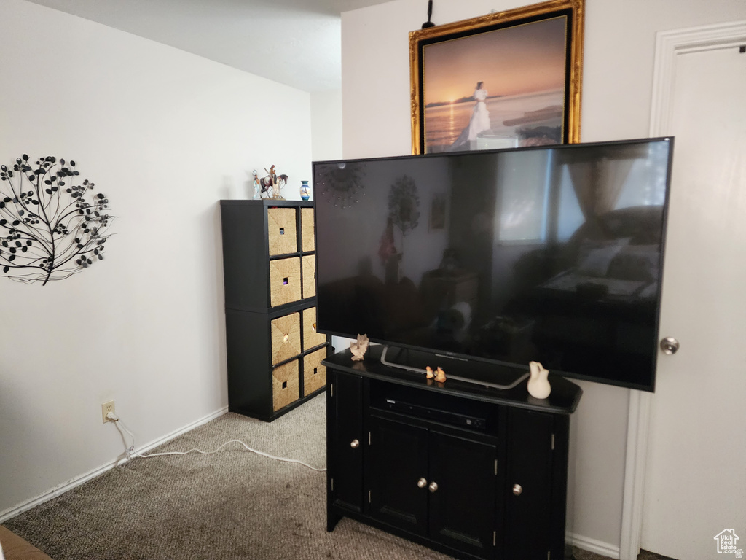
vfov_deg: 58.9
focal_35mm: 23
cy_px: 280
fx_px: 496
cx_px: 373
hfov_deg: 73.9
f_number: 1.8
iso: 800
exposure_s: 1/120
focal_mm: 6.4
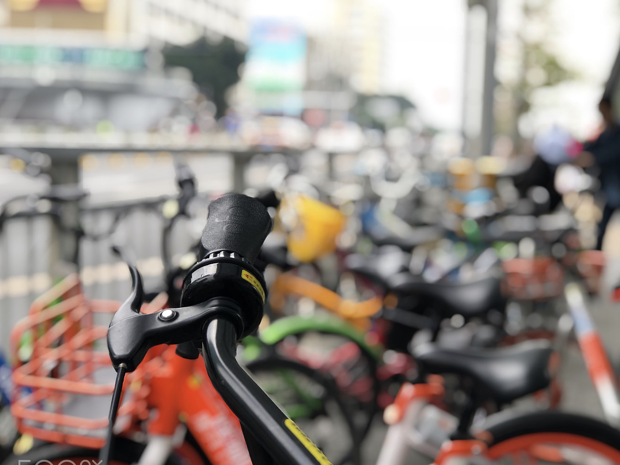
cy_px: 257
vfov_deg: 21.9
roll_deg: -2.9
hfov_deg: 28.9
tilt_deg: -7.2
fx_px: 1200
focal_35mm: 67
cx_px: 354
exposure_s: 1/50
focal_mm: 6.6
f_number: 2.8
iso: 40
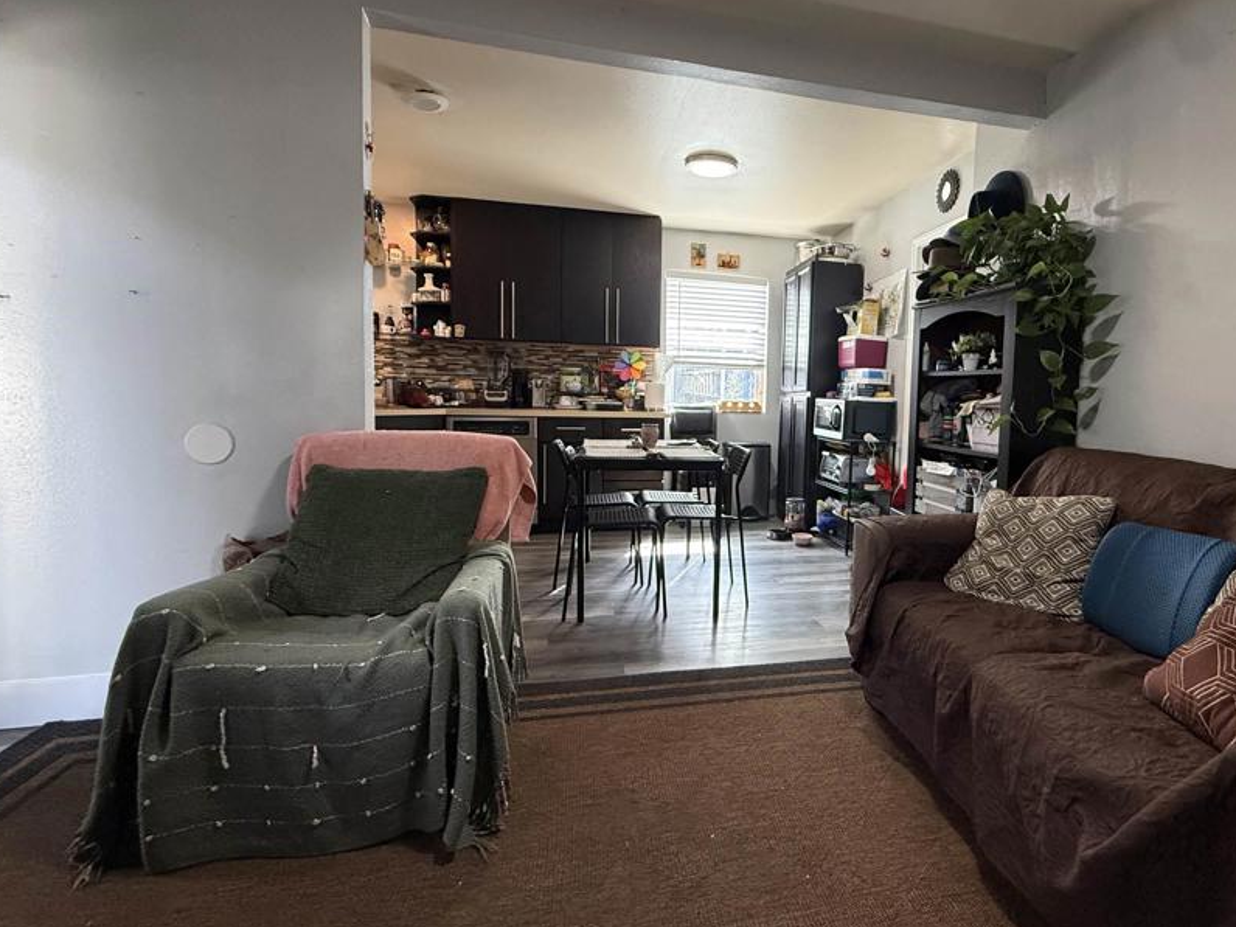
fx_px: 643
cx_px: 748
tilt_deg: -4.1
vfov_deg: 71.5
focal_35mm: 18
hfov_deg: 86.5
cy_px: 439
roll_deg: -1.9
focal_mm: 2.22
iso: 320
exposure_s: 1/120
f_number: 2.2
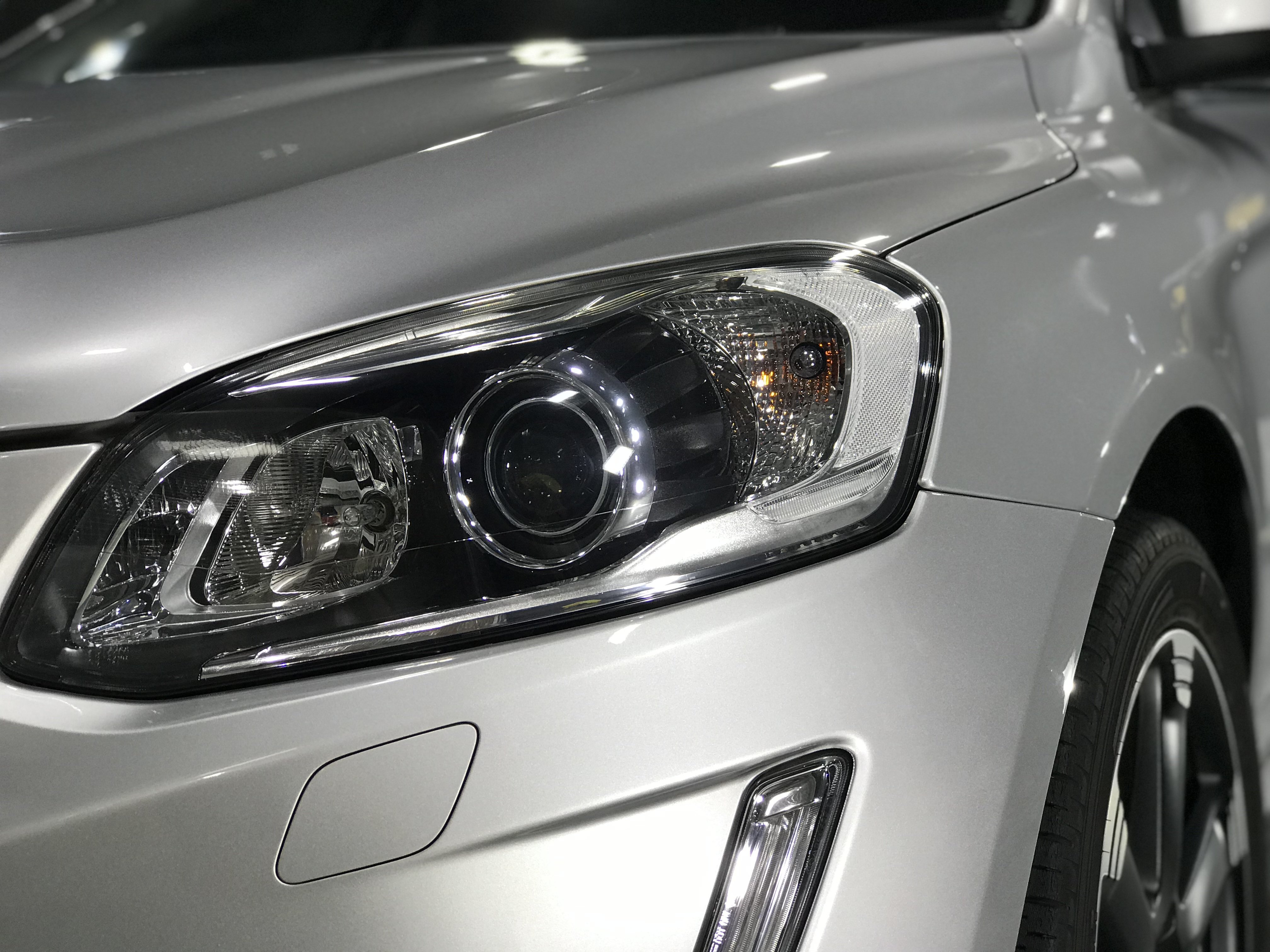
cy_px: 476
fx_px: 2091
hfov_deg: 33.8
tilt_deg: -2.4
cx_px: 635
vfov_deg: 25.7
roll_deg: +3.0
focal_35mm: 57
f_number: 2.8
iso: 40
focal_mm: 6.6
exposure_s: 1/60
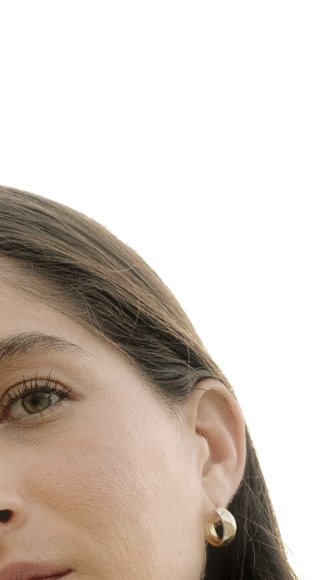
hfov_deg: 4.5
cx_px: -20
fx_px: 4103
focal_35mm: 267
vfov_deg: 7.9
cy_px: 927
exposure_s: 1/800
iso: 1250
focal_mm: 50
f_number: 4
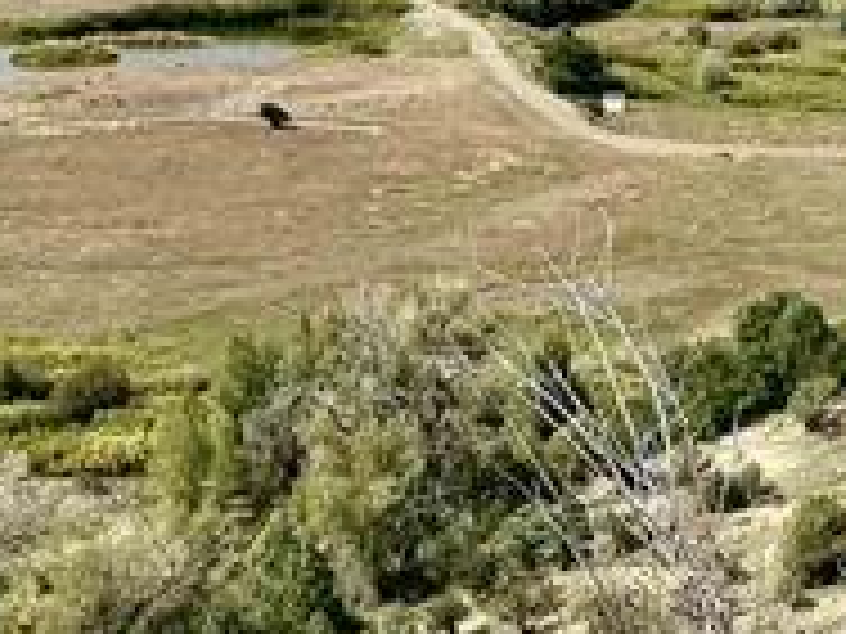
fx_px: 3202
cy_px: -184
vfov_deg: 11.1
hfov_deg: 14.7
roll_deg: -0.8
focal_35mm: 131
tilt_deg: -1.5
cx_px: 909
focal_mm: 6.76
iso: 80
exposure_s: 1/9091
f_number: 1.78
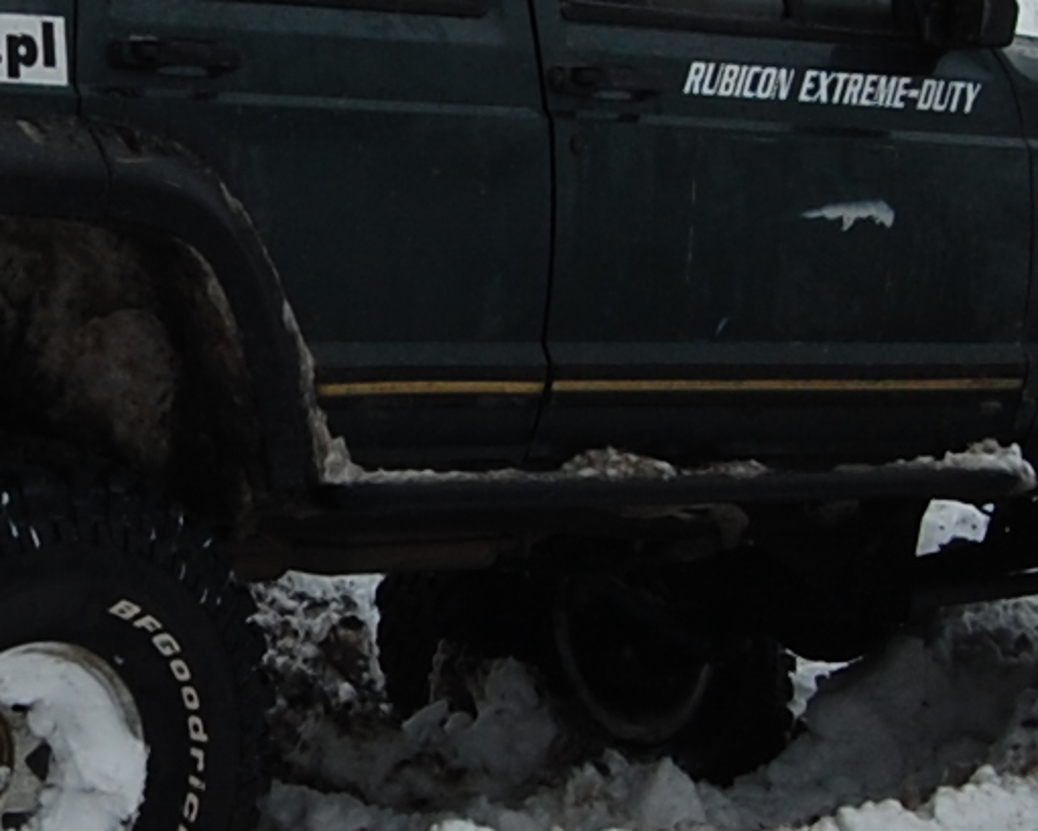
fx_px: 4578
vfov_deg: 10.3
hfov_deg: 12.6
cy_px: 215
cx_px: -244
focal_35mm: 149
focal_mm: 18
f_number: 8
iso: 200
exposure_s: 1/200
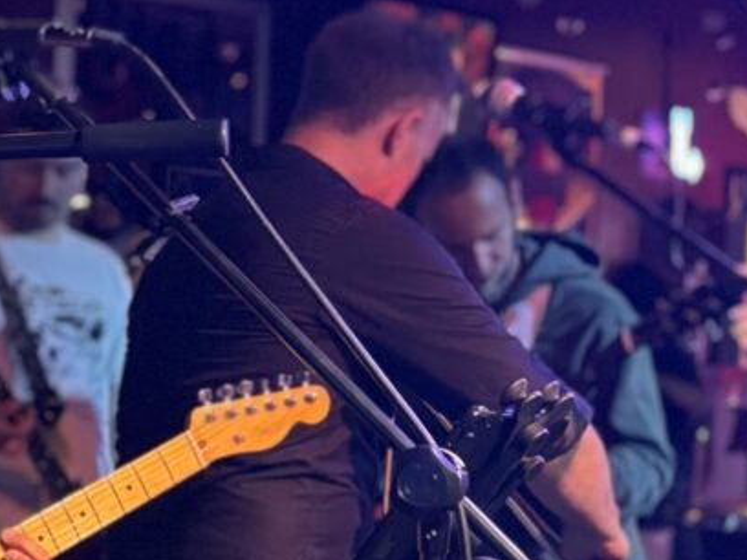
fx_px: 1597
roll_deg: -0.7
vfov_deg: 19.7
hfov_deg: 23.5
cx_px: -205
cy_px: 458
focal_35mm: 74
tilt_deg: -4.3
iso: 500
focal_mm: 5.96
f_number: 1.6
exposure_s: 1/41
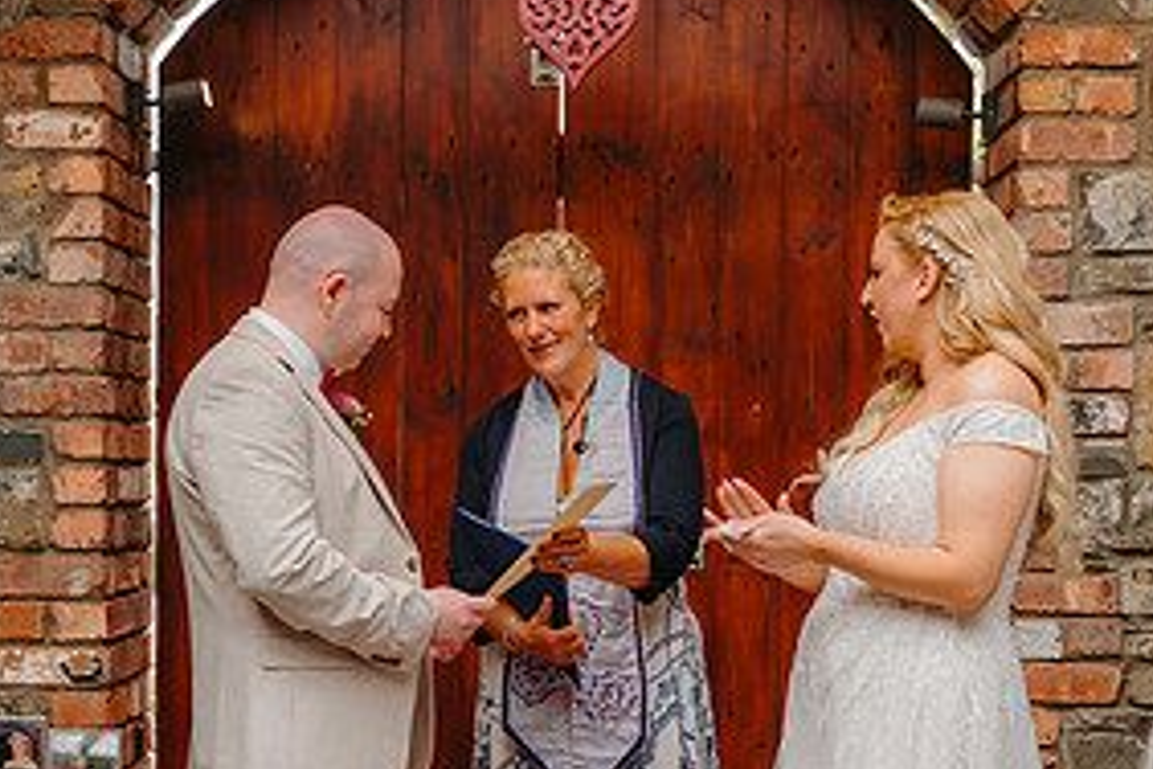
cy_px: 636
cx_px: 563
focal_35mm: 75
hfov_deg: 27.0
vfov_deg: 18.0
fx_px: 2402
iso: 100
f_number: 2
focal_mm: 35
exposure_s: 1/200
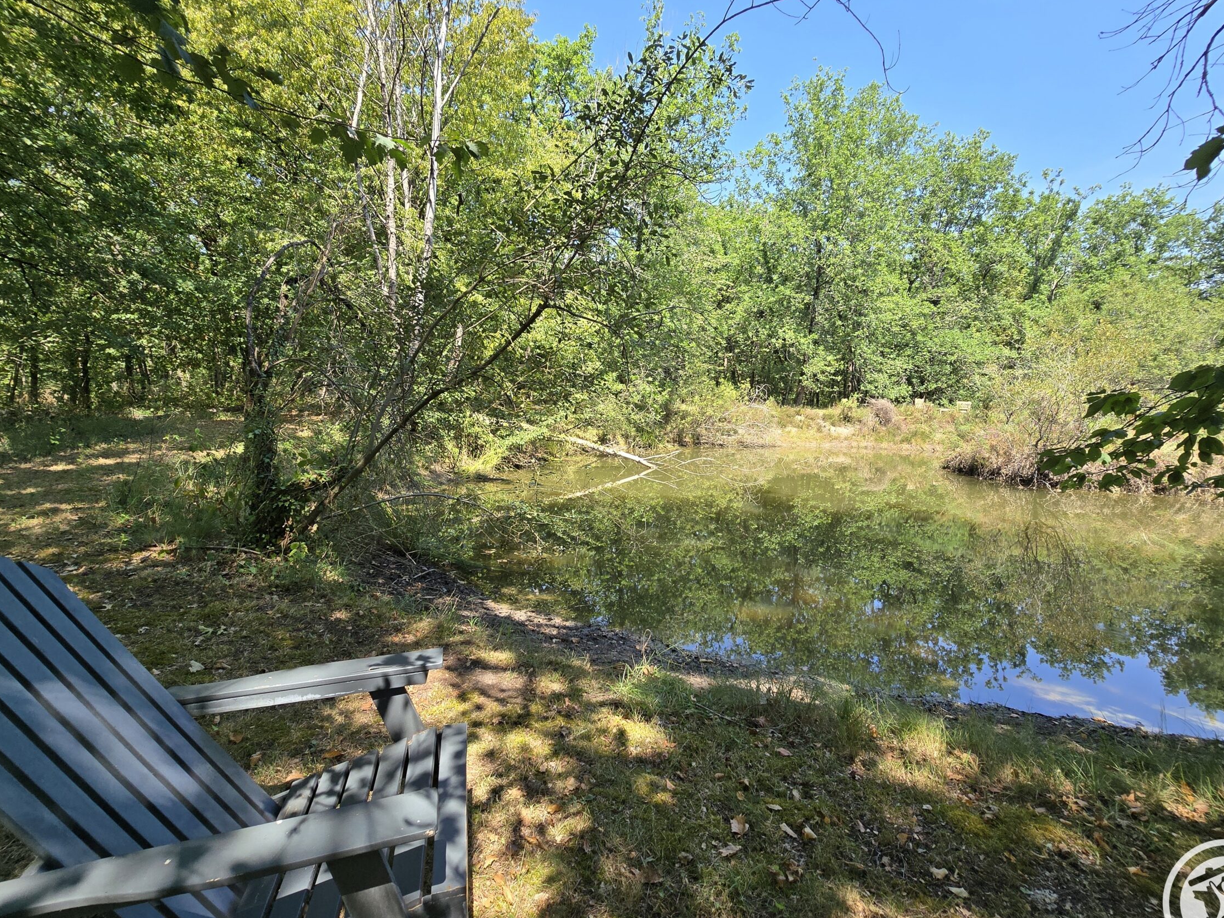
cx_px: 616
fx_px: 530
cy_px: 462
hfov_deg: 98.2
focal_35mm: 15
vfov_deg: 81.7
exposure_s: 1/664
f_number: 2.2
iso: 50
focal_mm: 2.2
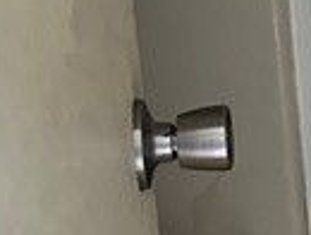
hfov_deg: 9.6
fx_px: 1701
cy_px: 48
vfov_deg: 7.9
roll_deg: -0.3
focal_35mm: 189
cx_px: 655
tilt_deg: -18.1
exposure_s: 1/42
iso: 1000
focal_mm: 6.86
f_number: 1.78
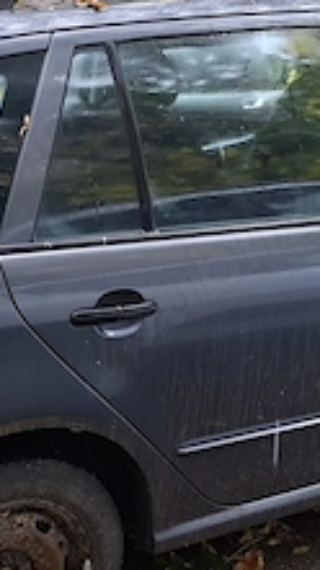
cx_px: 93
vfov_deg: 31.0
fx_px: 1028
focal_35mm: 68
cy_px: 258
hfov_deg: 17.6
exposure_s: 1/60
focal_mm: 5.54
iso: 250
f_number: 1.8
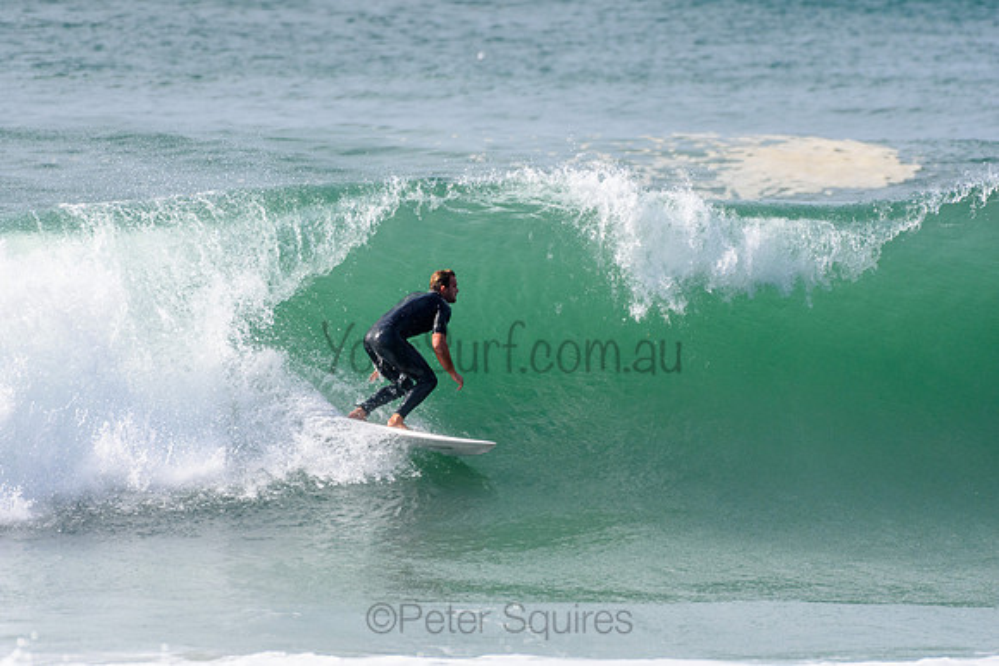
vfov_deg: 1.8
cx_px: 500
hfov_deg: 2.7
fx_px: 20816
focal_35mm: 750
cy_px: 333
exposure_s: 1/2000
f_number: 5.6
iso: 360
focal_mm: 500
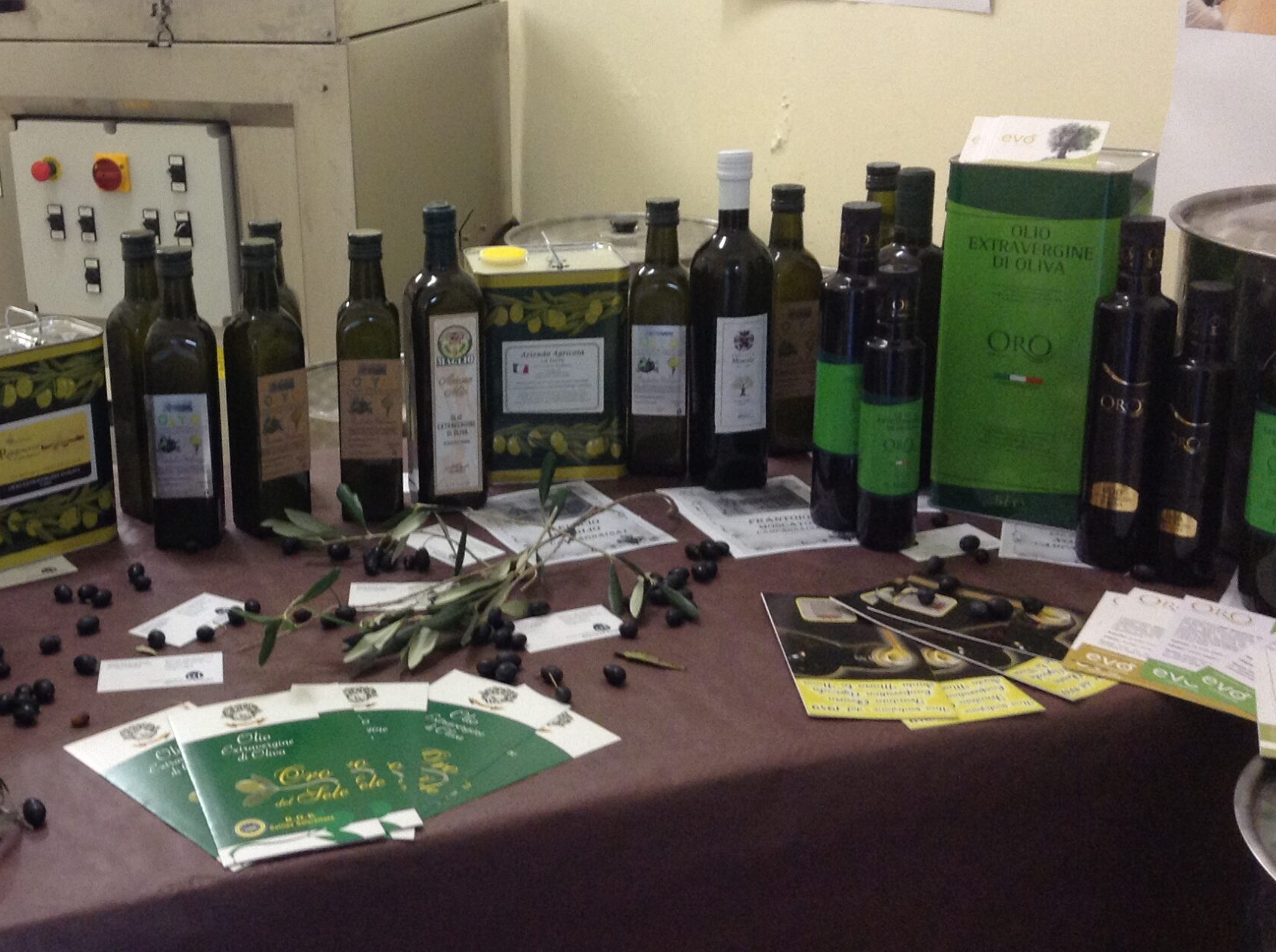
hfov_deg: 37.7
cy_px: 369
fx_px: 1840
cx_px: 406
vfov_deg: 28.9
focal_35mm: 50
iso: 100
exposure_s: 1/24
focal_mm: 3.3
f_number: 2.4
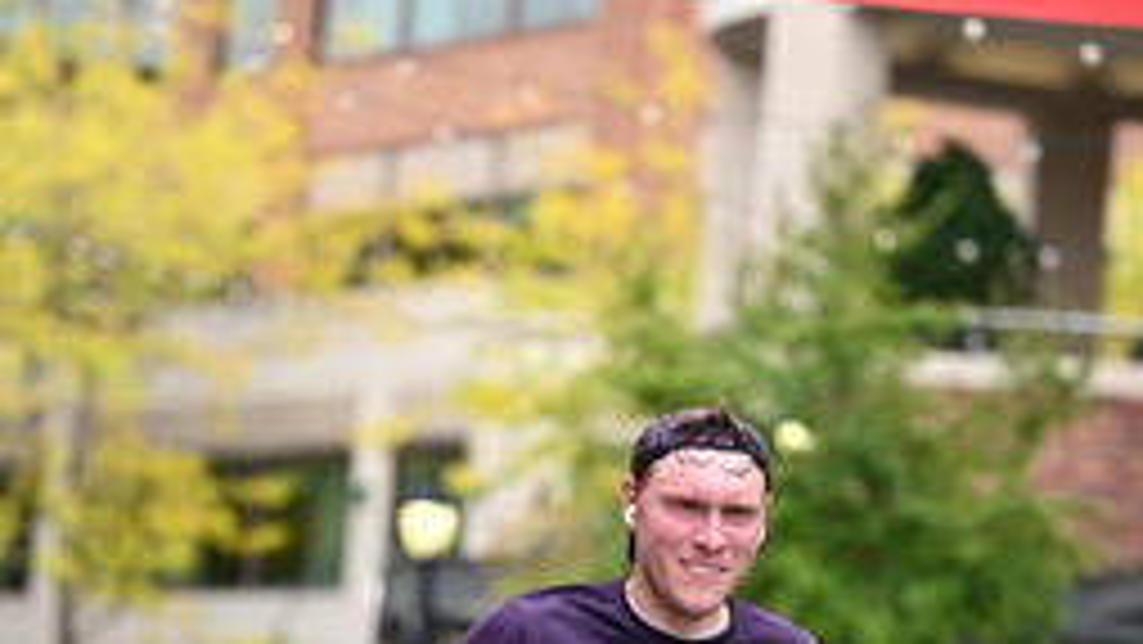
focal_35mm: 225
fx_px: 6821
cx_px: 554
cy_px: 664
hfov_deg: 9.6
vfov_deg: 5.4
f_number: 2.8
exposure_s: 1/2000
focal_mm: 99
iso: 640
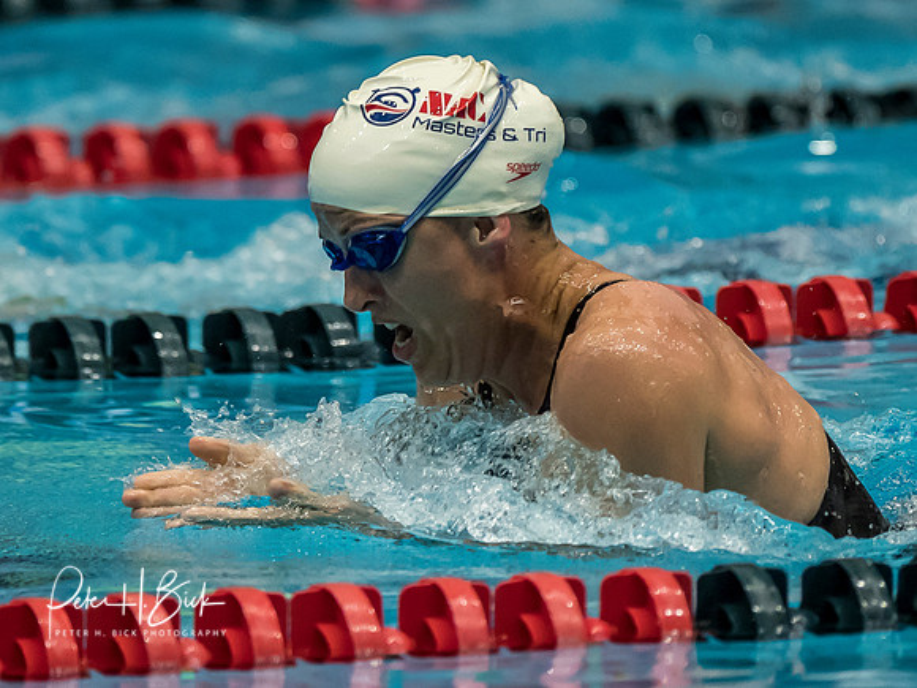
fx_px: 20428
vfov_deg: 1.9
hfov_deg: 2.6
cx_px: 543
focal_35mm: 771
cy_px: 362
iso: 2500
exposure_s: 1/1000
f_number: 2.8
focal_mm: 200
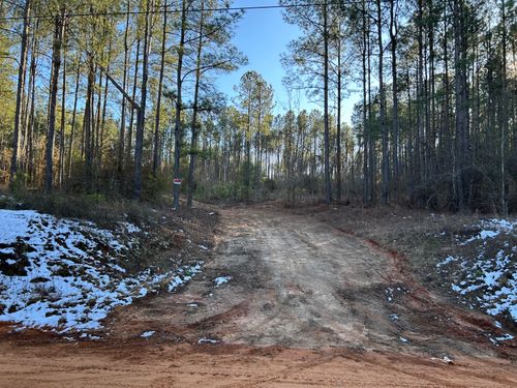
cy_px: 194
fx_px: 388
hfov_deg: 67.3
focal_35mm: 26
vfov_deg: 53.1
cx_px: 258
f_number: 1.5
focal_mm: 5.7
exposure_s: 1/486
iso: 50
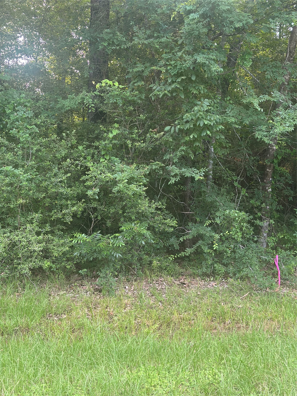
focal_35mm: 48
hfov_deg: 30.3
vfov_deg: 39.7
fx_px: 549
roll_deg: -0.1
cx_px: 148
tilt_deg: +0.4
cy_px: 198
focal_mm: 6.86
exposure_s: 1/88
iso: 125
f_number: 1.78
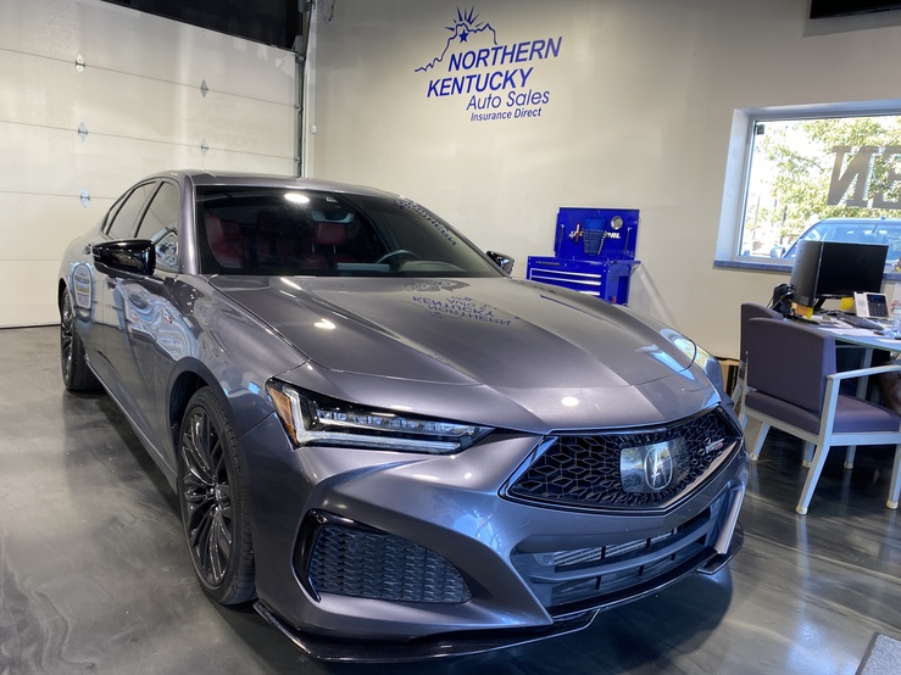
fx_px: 677
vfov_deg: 53.0
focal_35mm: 26
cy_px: 338
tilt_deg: -8.6
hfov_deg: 67.3
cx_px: 450
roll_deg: -2.7
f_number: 1.8
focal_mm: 4.25
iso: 125
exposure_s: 1/120
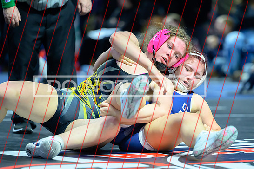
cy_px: 106
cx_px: 153
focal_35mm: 252
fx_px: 1778
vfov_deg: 5.5
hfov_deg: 8.2
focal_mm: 185
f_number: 2.8
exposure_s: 1/800
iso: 4000
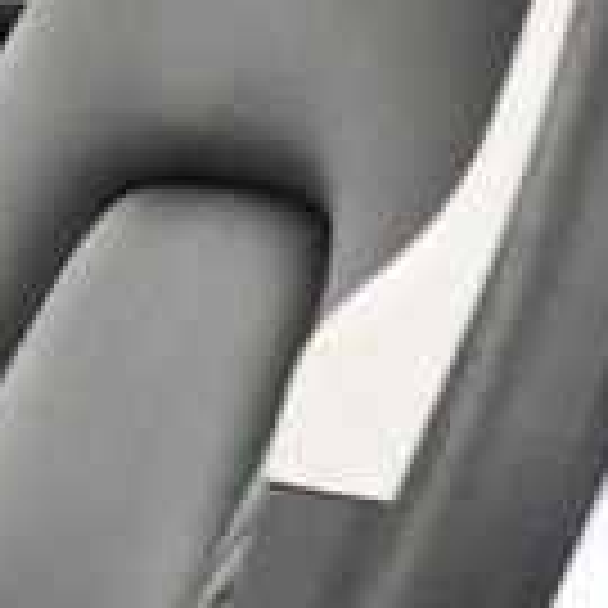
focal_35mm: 244
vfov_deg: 7.1
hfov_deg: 6.0
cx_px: -1883
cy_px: 698
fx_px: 4849
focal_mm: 16
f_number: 3.5
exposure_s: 1/80
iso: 4000
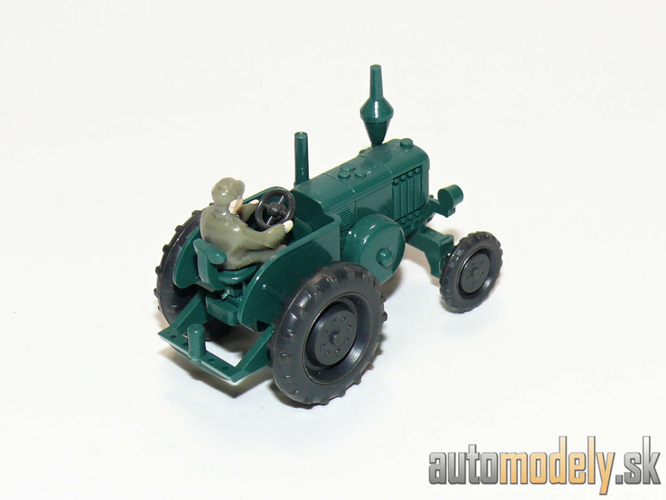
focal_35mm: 126
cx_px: 333
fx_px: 2424
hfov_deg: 15.6
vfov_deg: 11.8
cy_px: 250
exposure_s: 1/30
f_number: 4
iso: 100
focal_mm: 15.1
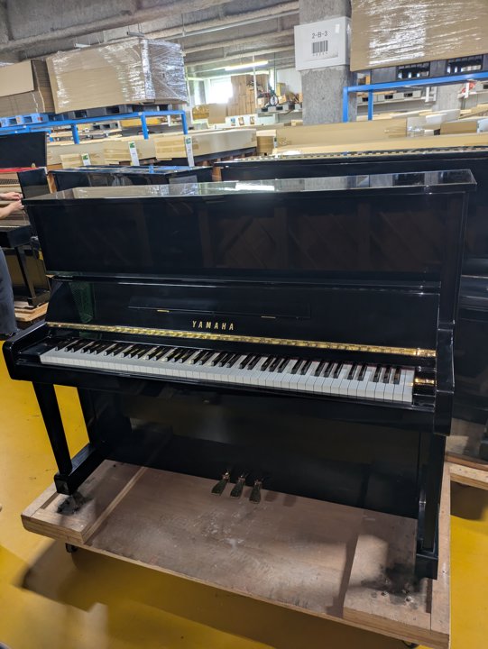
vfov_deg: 69.4
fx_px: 469
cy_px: 324
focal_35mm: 25
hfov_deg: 54.9
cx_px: 244
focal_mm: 5.43
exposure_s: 1/30
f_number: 1.89
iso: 186
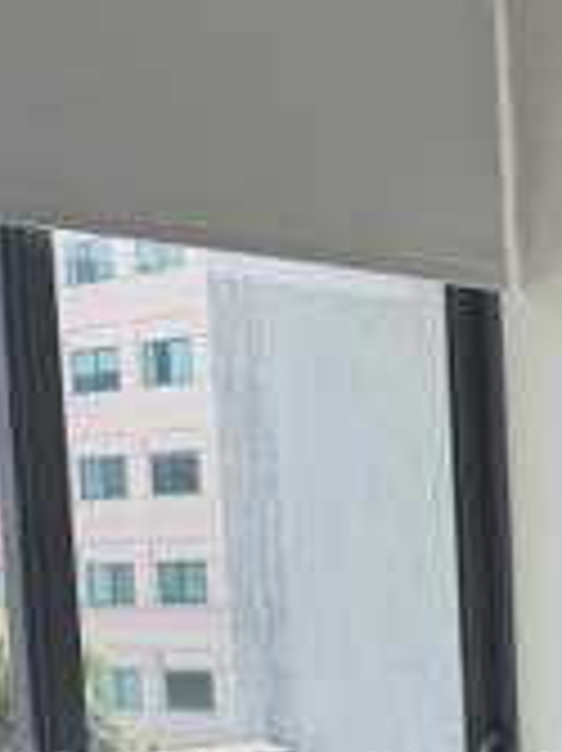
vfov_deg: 20.5
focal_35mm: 92
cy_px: 788
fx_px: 1994
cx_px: 782
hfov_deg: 15.1
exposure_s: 1/421
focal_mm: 6.76
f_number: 1.78
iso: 100
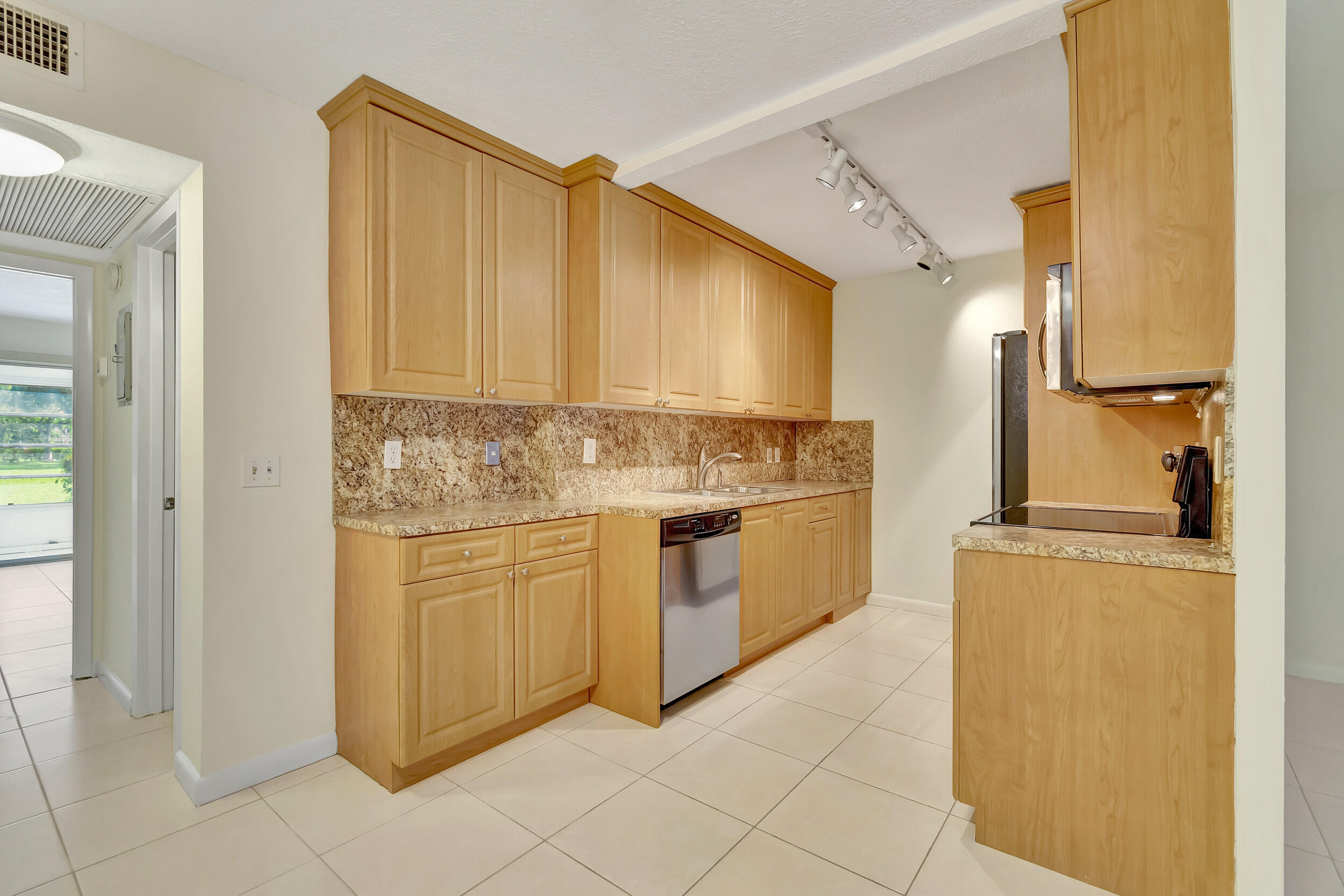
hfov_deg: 100.4
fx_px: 560
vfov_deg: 77.3
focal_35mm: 15
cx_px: 672
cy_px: 448
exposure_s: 1/15
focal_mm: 10
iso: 3200
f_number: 8
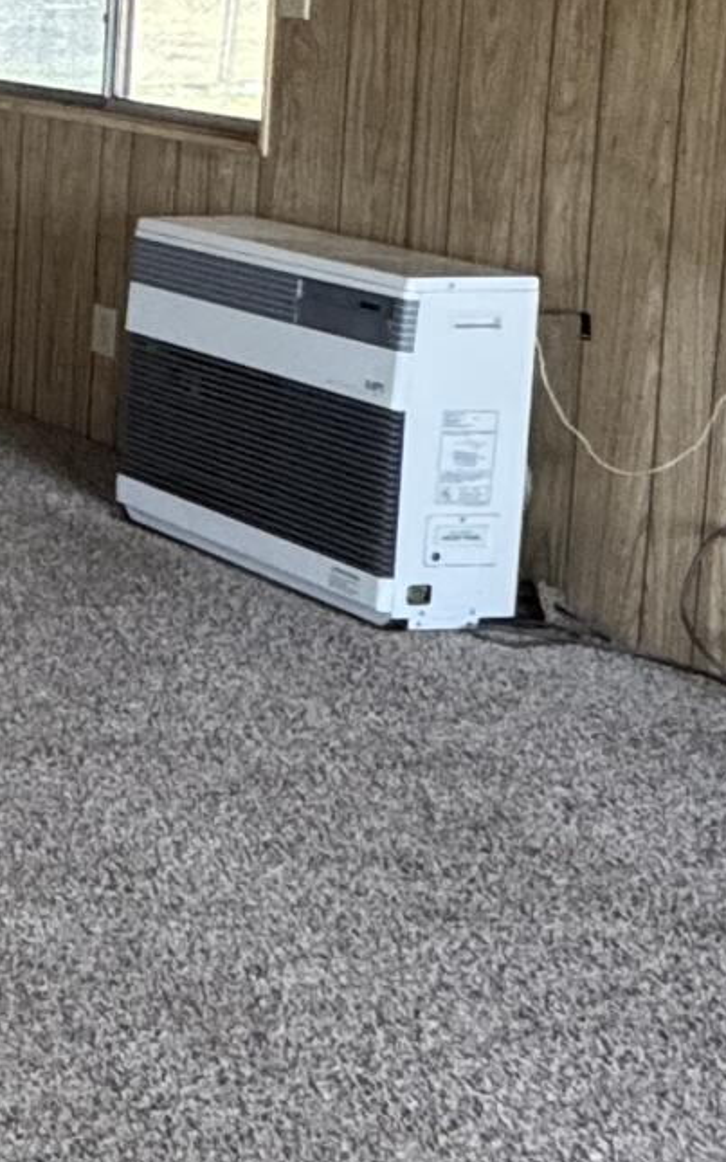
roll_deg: -1.2
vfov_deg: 28.3
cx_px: -1247
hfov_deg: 12.4
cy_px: 58
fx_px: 2185
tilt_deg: -3.7
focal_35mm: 69
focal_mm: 2.22
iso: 250
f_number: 2.2
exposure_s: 1/99
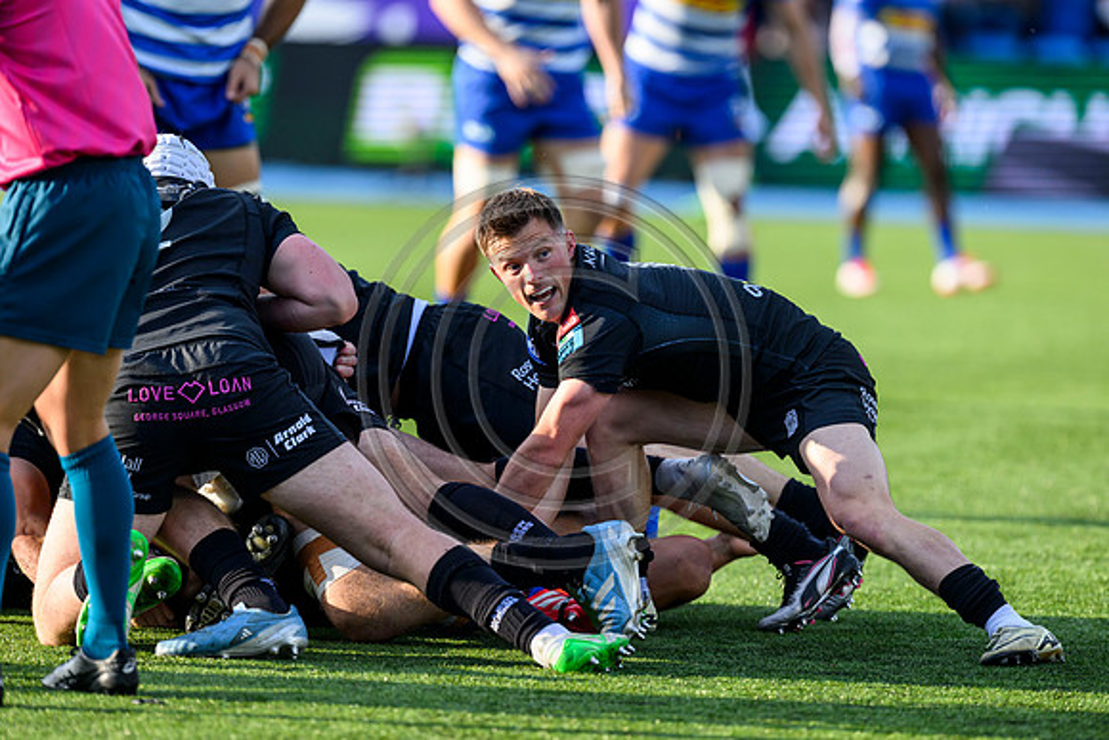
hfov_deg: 5.2
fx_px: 12325
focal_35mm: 400
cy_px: 370
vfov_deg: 3.4
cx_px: 554
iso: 1000
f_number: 4
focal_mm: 400
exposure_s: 1/2500
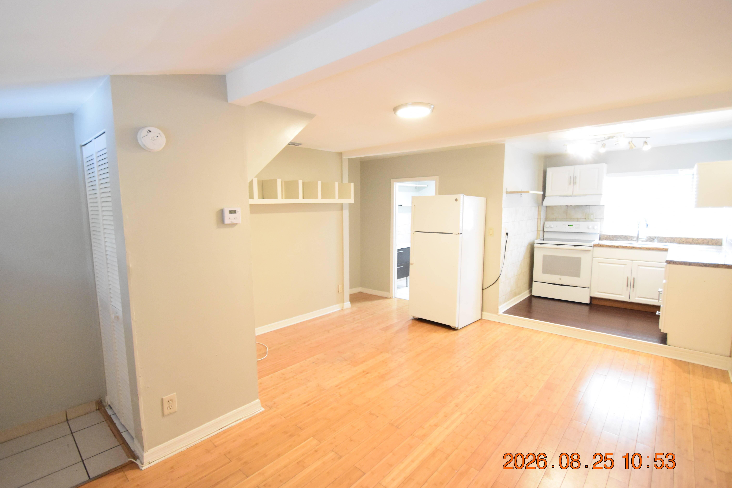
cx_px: 359
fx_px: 325
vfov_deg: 73.7
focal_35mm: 16
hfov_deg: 96.7
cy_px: 240
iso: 2800
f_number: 3.5
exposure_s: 1/60
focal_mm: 10
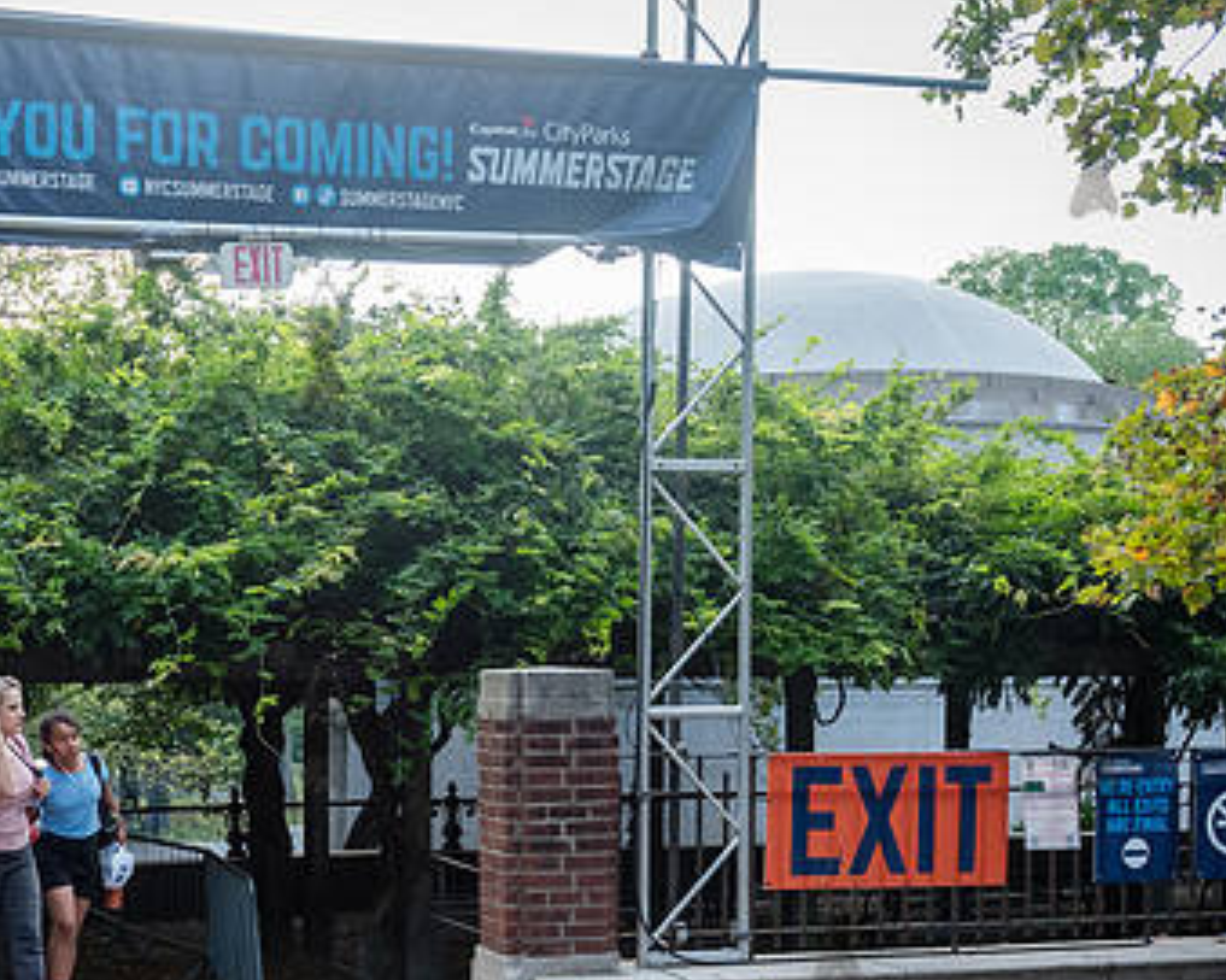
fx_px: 2068
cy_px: 724
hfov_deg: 32.6
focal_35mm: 57
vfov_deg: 26.4
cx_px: 373
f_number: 4
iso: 2000
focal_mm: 32
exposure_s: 1/400
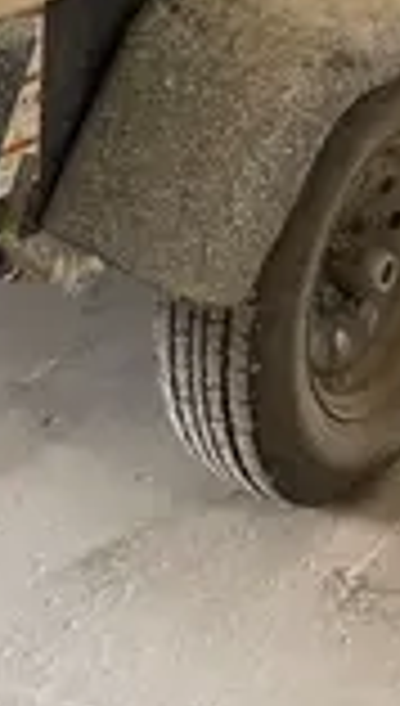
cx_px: -67
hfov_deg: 12.1
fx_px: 1856
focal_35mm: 99
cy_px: -47
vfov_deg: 20.6
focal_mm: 4.2
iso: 100
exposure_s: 1/121
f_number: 1.6
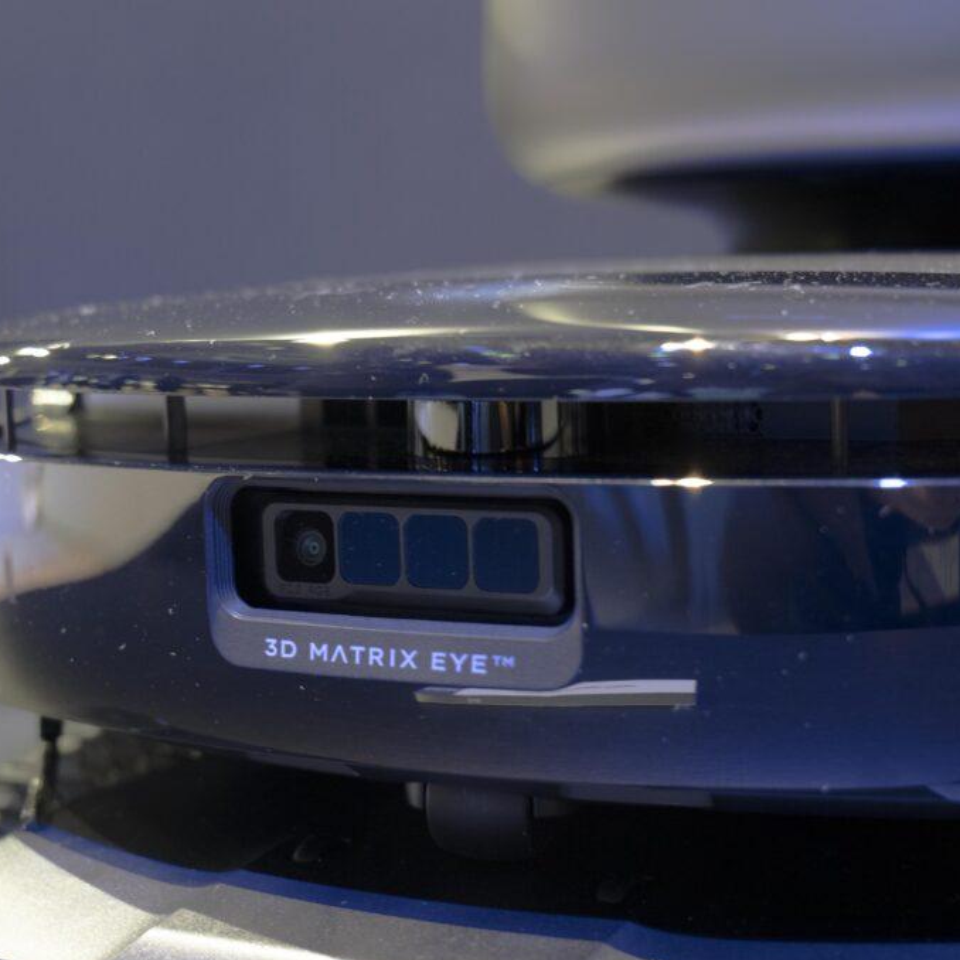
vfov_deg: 22.5
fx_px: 2416
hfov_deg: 22.4
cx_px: 375
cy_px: 482
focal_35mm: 77
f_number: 6.3
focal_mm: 60
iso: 2500
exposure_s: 1/15
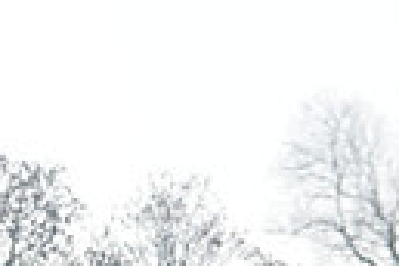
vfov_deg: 2.2
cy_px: 464
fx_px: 6993
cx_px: -458
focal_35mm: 631
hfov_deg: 3.2
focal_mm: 140
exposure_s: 1/1250
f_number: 6.3
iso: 1000
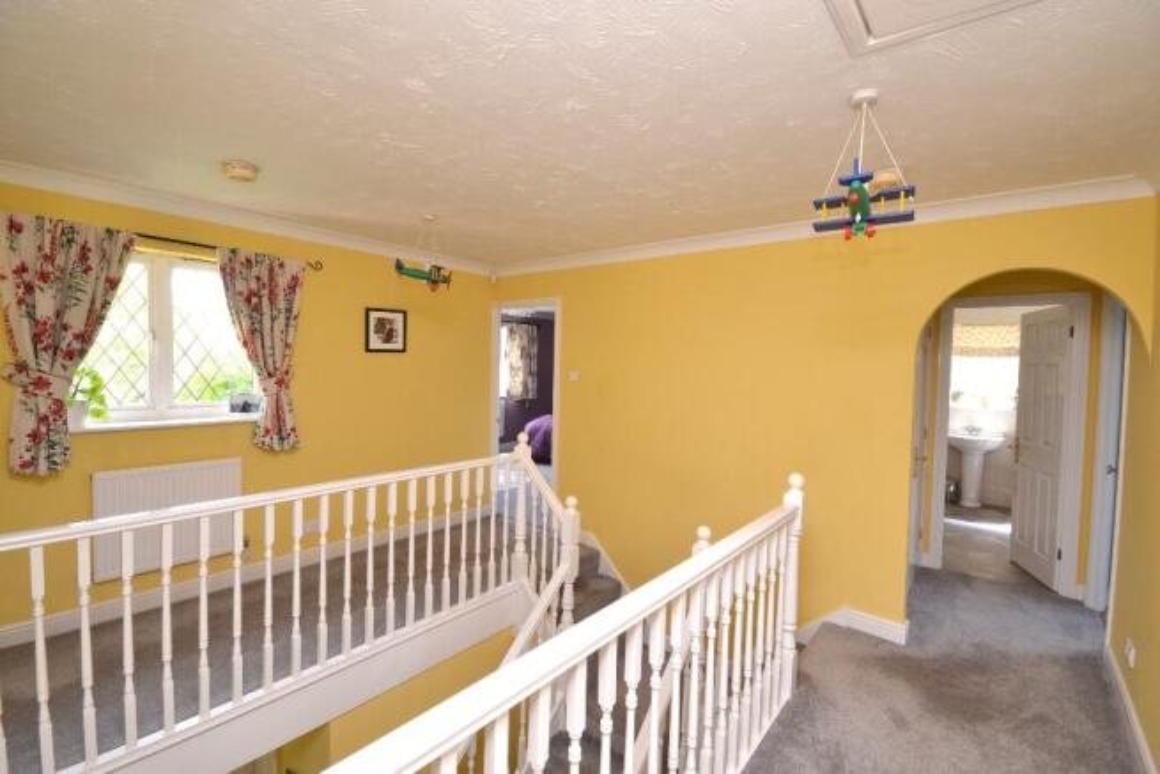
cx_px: 580
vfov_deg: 77.4
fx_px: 483
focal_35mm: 15
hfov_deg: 100.4
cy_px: 387
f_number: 13
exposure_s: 1/20
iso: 400
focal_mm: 10
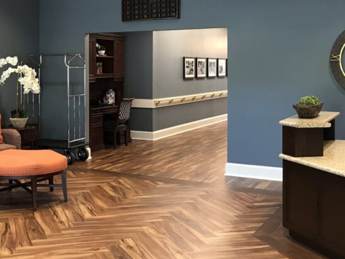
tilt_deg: -0.7
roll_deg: -0.4
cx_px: 96
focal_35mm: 52
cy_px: 76
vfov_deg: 27.8
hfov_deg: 36.1
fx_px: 519
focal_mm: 3.99
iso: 40
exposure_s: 1/15
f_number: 1.8
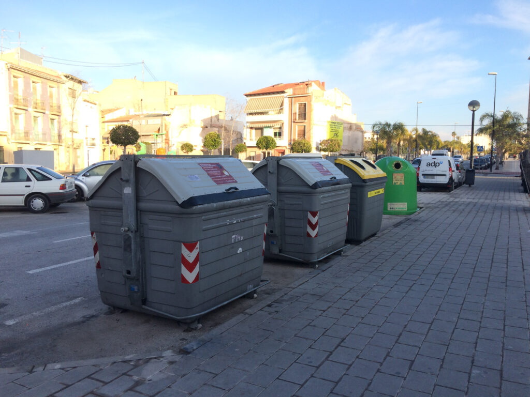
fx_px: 444
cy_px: 198
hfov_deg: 61.7
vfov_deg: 48.2
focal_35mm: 29
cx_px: 265
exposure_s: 1/519
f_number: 2.2
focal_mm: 4.15
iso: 32
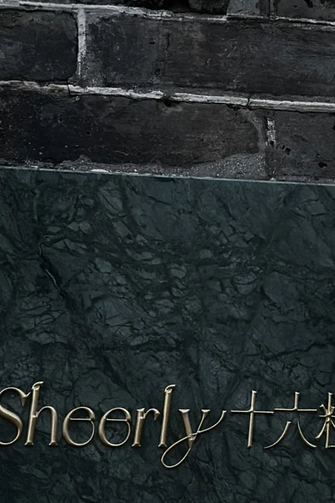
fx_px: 1396
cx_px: 309
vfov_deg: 20.1
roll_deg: +1.7
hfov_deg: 13.5
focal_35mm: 100
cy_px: 427
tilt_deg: +9.5
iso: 1250
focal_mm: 6.86
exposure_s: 1/15
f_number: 1.78
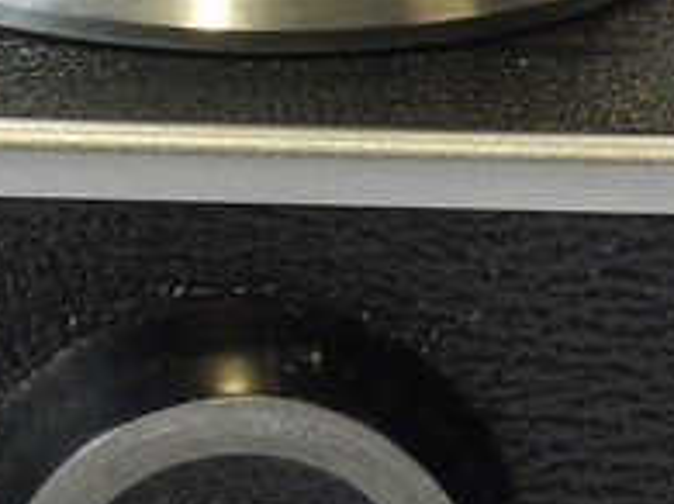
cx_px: 169
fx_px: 7180
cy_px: 221
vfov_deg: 4.0
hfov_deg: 5.4
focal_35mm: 369
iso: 400
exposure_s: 1/40
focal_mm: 30
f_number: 8
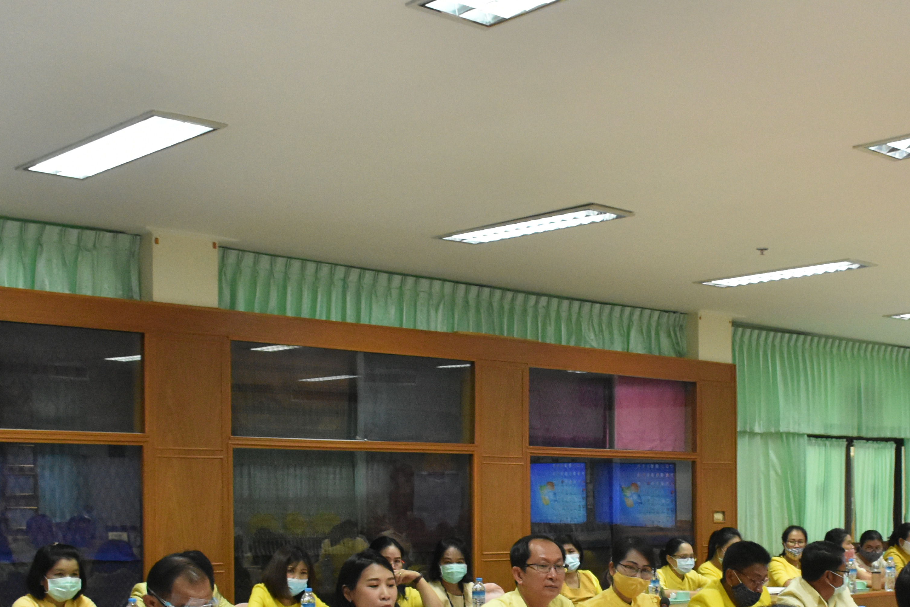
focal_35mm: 54
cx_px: 632
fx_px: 1365
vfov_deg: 24.5
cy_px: 512
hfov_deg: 36.4
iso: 3200
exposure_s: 1/160
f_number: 6.3
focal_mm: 18
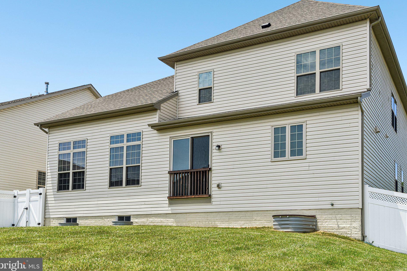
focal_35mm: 35
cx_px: 217
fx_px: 396
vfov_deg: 37.8
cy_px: 125
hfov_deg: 54.4
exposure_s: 1/2500
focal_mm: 32
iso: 400
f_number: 8
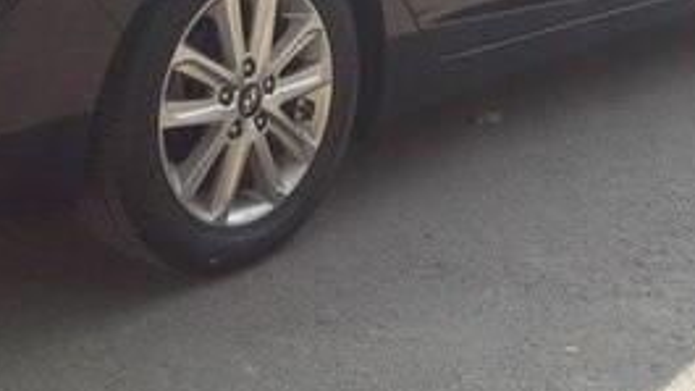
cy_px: -117
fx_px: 1400
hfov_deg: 27.8
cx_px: 257
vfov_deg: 15.2
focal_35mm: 76
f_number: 1.9
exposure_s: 1/480
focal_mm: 3.7
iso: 40
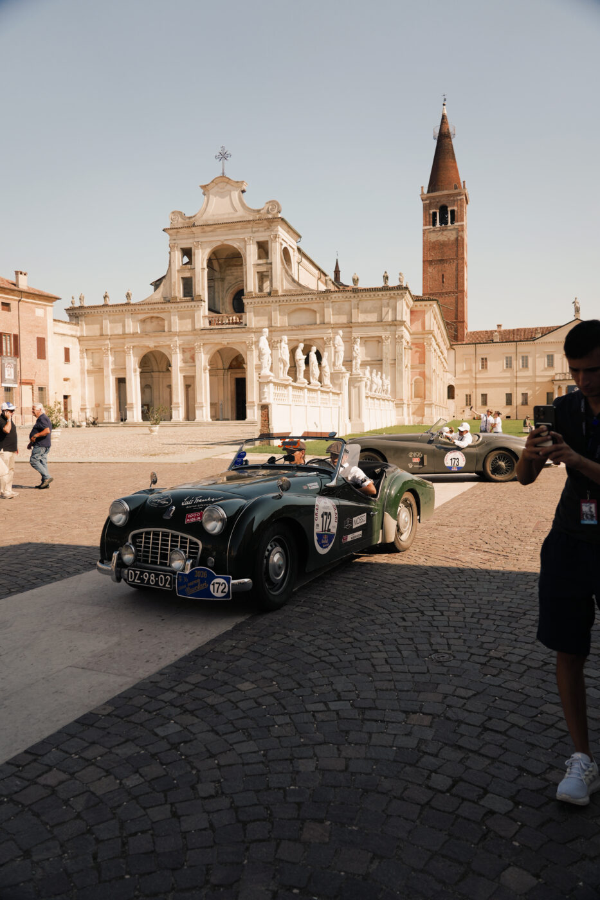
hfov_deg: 51.3
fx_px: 625
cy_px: 450
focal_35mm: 25
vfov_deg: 71.5
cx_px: 300
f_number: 4
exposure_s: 1/500
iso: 100
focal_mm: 25
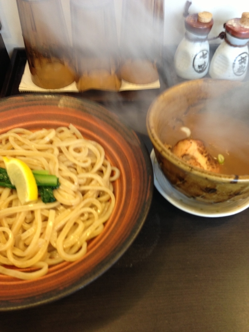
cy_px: 166
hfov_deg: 42.9
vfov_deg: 55.4
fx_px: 317
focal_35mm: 33
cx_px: 124
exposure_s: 1/20
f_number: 2.4
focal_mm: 4.13
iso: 100
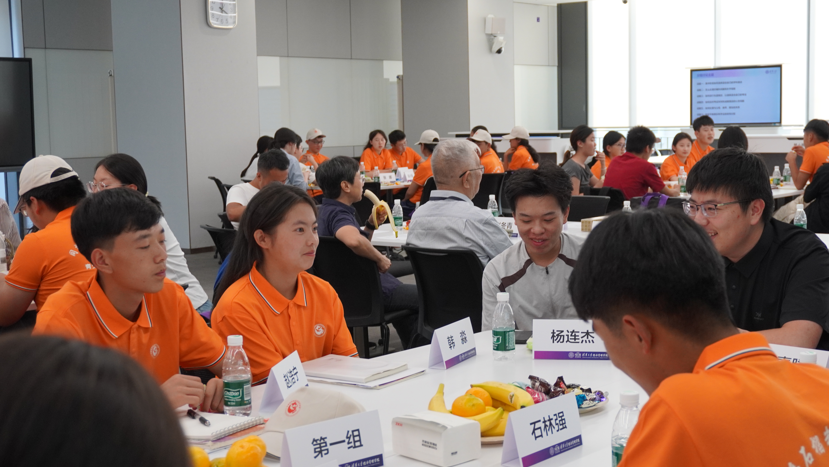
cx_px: 446
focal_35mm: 56
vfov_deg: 21.6
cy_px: 241
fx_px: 1222
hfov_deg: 37.4
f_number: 5
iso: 800
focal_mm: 31
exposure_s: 1/160
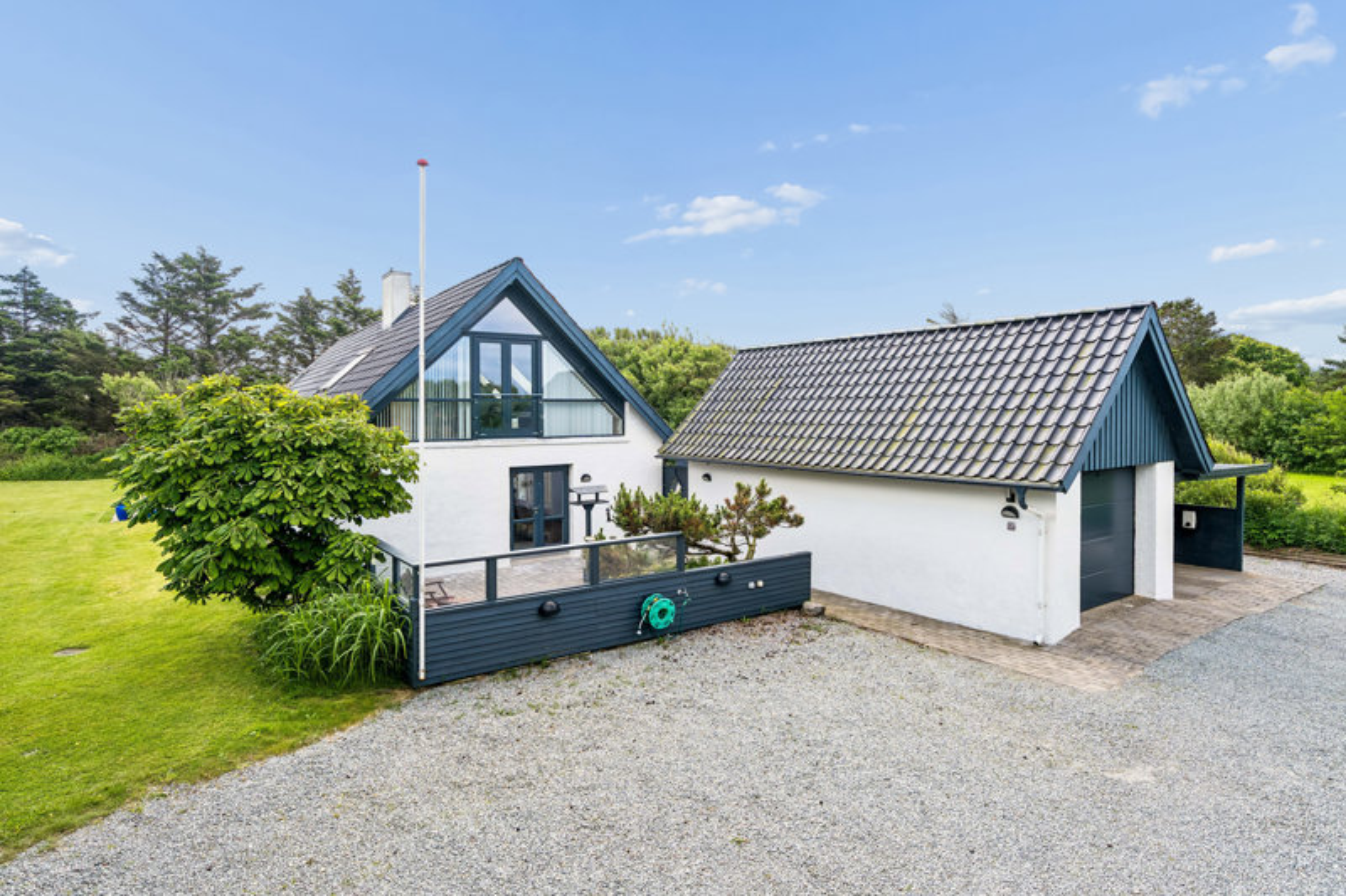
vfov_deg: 64.5
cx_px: 673
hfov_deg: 86.9
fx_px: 710
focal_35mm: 19
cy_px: 448
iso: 320
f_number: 5
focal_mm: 19
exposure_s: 1/640
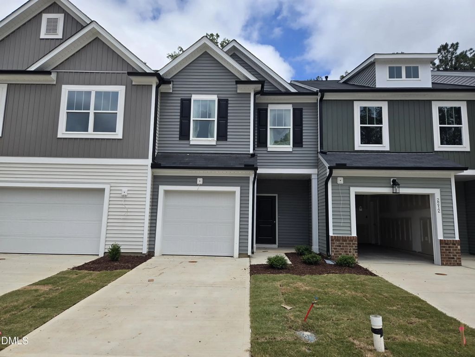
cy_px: 178
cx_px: 238
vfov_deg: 58.9
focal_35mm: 23
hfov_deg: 73.9
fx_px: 316
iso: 25
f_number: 1.8
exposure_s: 1/2410
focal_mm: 5.4
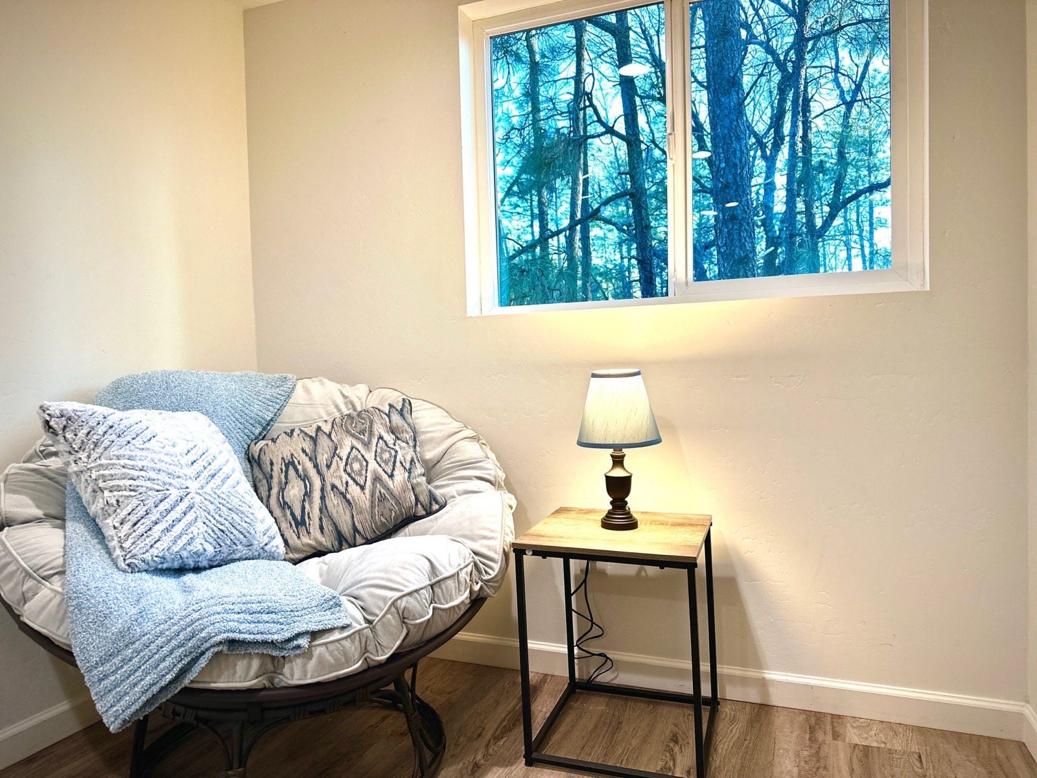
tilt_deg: -2.5
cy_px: 389
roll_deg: +1.8
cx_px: 518
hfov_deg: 71.6
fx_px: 719
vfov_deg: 56.8
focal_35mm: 24
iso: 160
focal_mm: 6.86
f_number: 1.78
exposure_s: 1/120
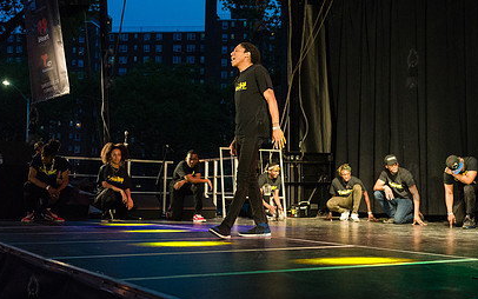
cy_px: 124
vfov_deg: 25.3
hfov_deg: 39.5
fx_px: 665
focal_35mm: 51
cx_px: 260
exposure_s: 1/1000
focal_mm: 35
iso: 4000
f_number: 2.8
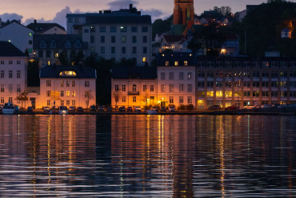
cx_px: -66
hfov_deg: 8.8
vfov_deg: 6.0
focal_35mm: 230
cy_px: 125
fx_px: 1892
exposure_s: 1/8
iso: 800
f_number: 5.6
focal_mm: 85
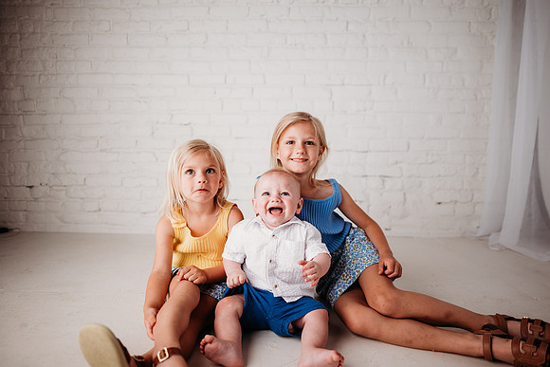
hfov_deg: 72.4
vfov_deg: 52.0
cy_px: 184
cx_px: 279
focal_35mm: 25
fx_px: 376
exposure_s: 1/200
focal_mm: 24
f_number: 2
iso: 100
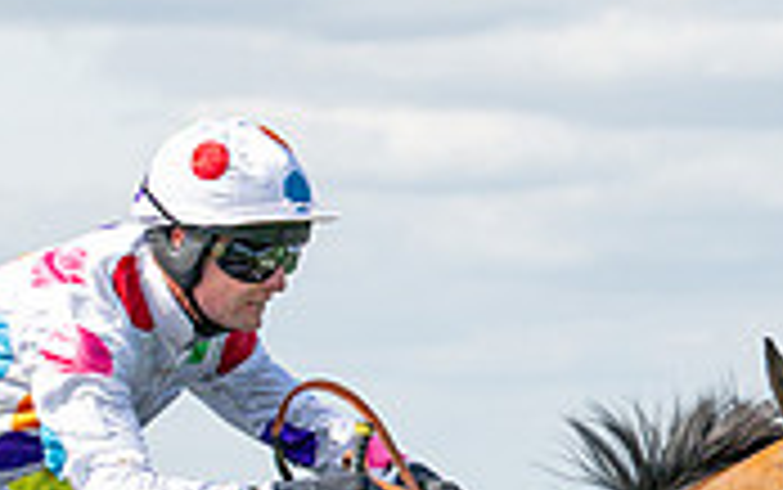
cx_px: -592
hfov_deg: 4.8
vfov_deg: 3.0
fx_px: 9331
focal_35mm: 437
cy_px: 1230
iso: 400
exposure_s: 1/2500
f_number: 4
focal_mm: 70
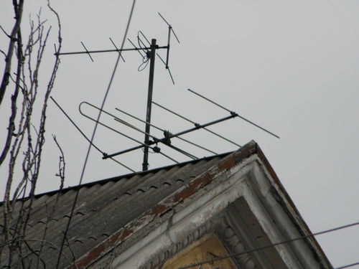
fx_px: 4356
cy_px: 134
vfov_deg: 3.5
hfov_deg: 4.7
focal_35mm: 420
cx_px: 180
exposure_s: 1/640
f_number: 5.4
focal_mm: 75
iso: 100
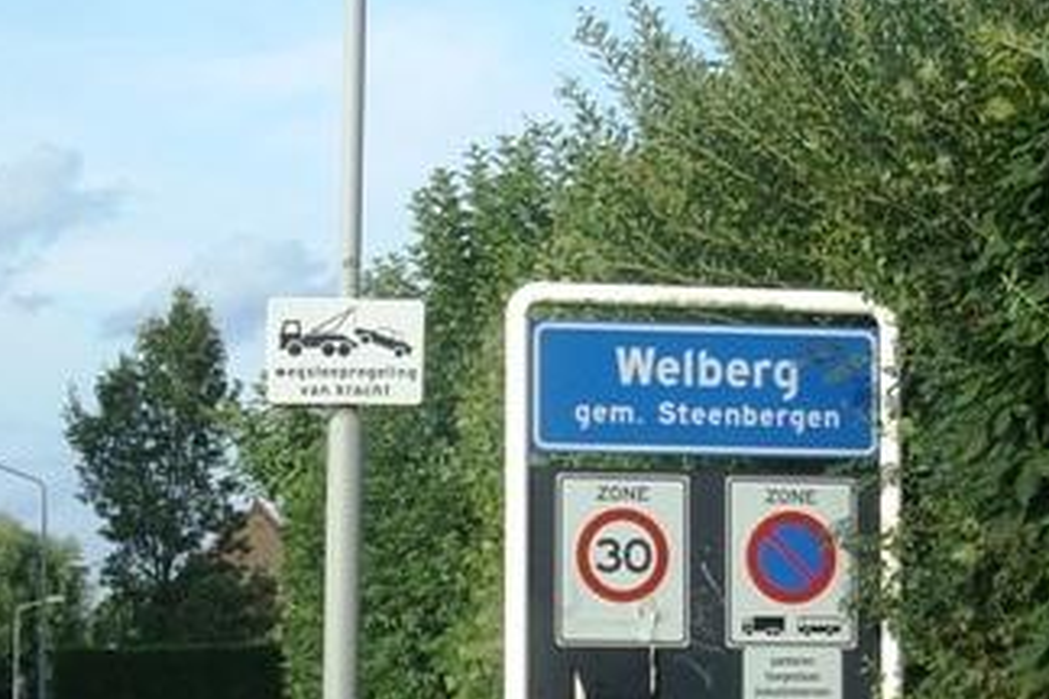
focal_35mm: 78
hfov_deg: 25.7
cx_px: 291
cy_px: 343
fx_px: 2273
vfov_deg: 17.5
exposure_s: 1/250
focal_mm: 7.9
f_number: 2.8
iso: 64
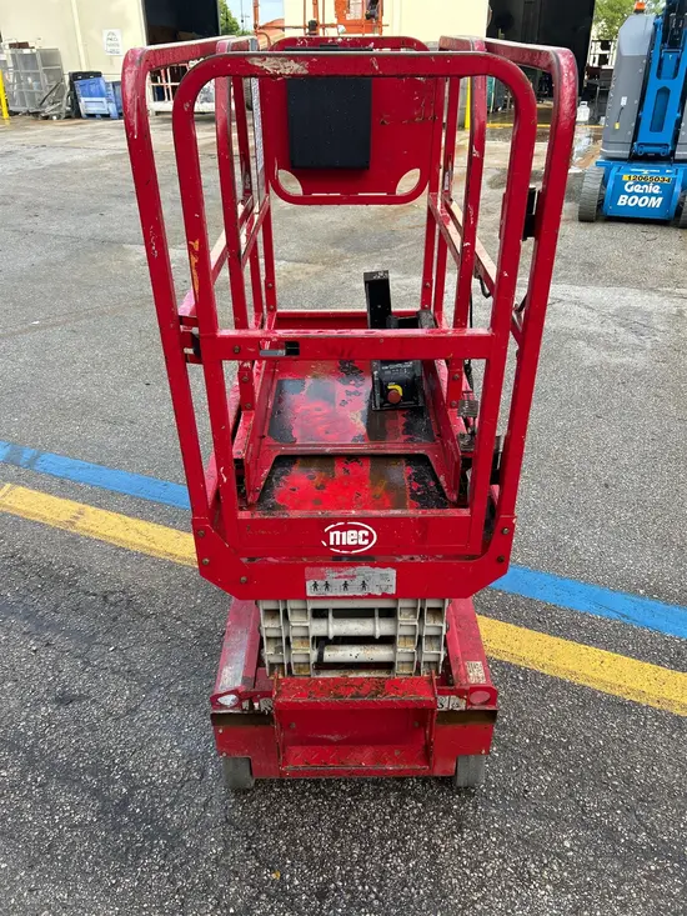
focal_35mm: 26
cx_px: 344
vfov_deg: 67.3
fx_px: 688
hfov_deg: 53.1
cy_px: 458
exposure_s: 1/389
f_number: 1.5
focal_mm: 5.7
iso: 50
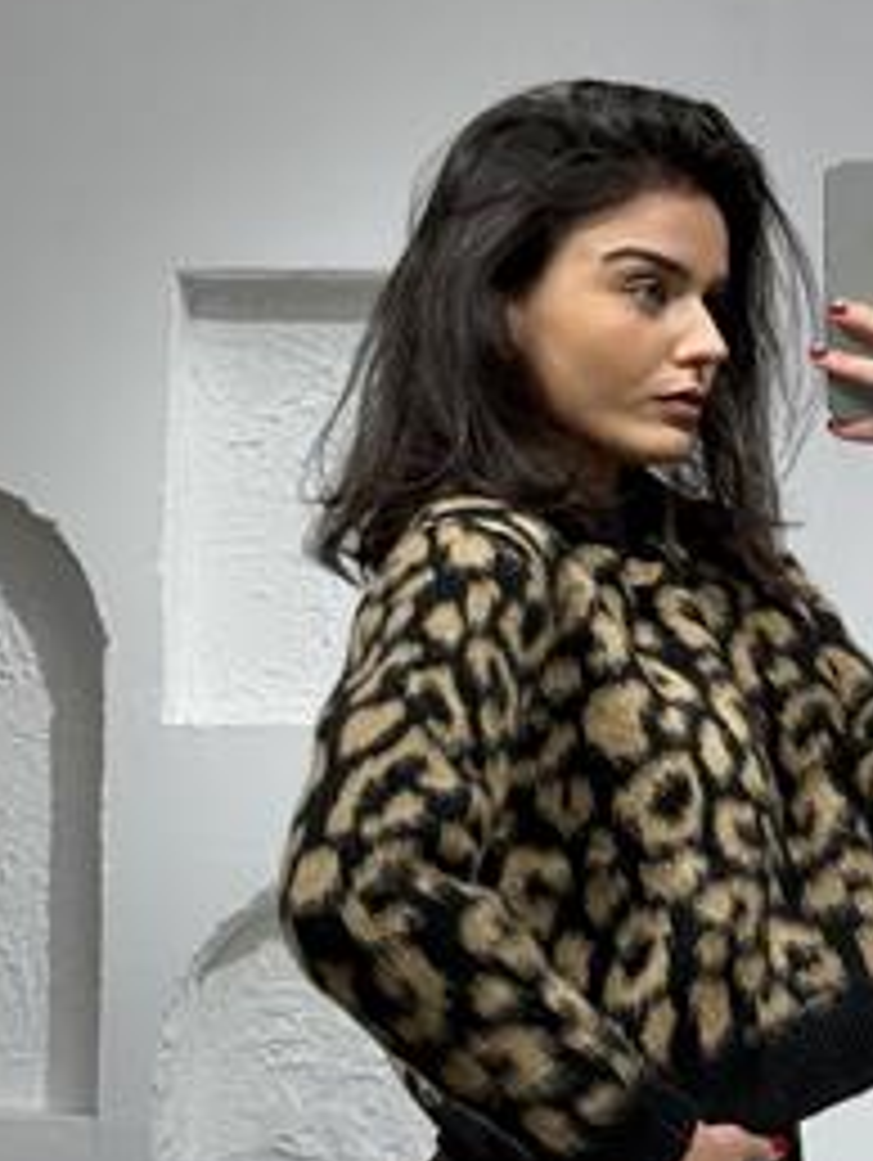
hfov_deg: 14.9
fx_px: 3323
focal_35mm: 99
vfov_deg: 19.8
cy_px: 556
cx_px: 698
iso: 50
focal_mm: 6.76
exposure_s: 1/194
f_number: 1.78
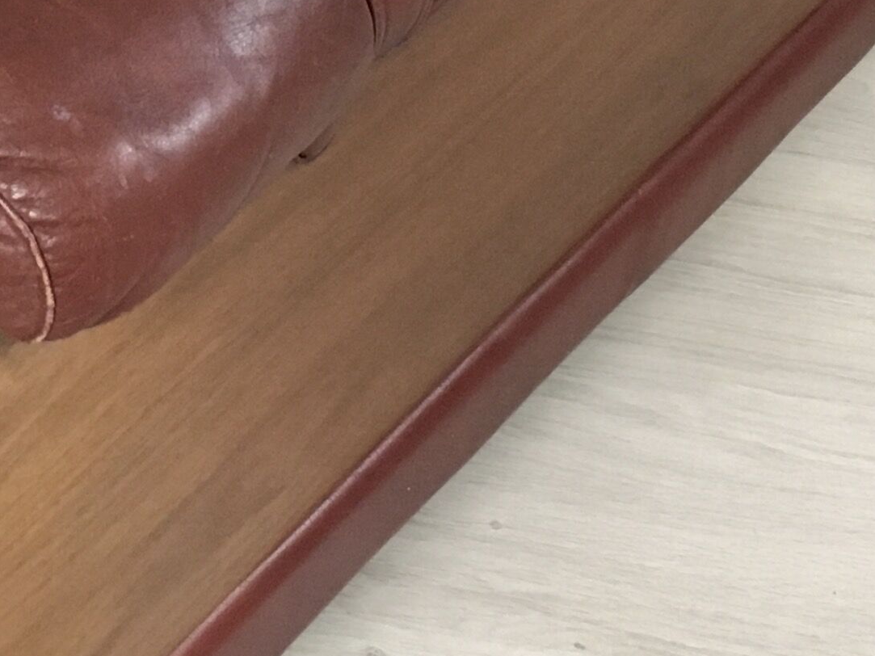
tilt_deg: -33.6
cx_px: -53
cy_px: -237
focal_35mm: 108
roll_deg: +0.7
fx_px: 2730
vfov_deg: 13.2
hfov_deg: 17.7
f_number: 2.2
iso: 200
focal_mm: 4.15
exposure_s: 1/24
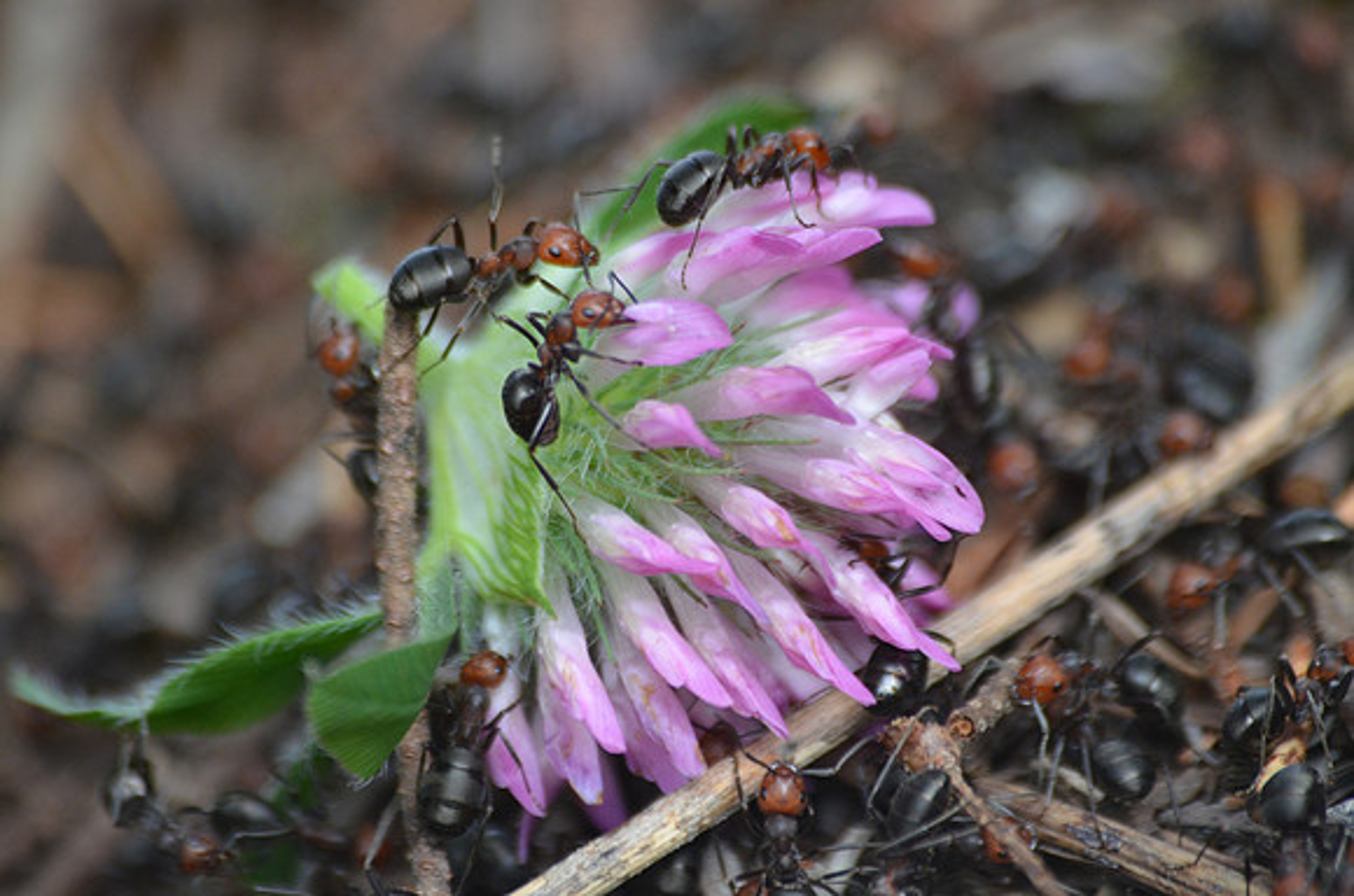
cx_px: 677
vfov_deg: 3.0
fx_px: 16888
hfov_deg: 4.6
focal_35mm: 450
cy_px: 448
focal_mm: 300
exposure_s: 1/500
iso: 1000
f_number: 5.6
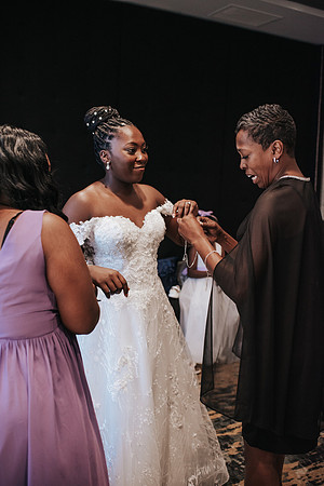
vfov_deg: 54.4
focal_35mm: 35
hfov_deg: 37.9
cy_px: 243
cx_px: 162
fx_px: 472
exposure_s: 1/800
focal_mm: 35
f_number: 3.2
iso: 1000
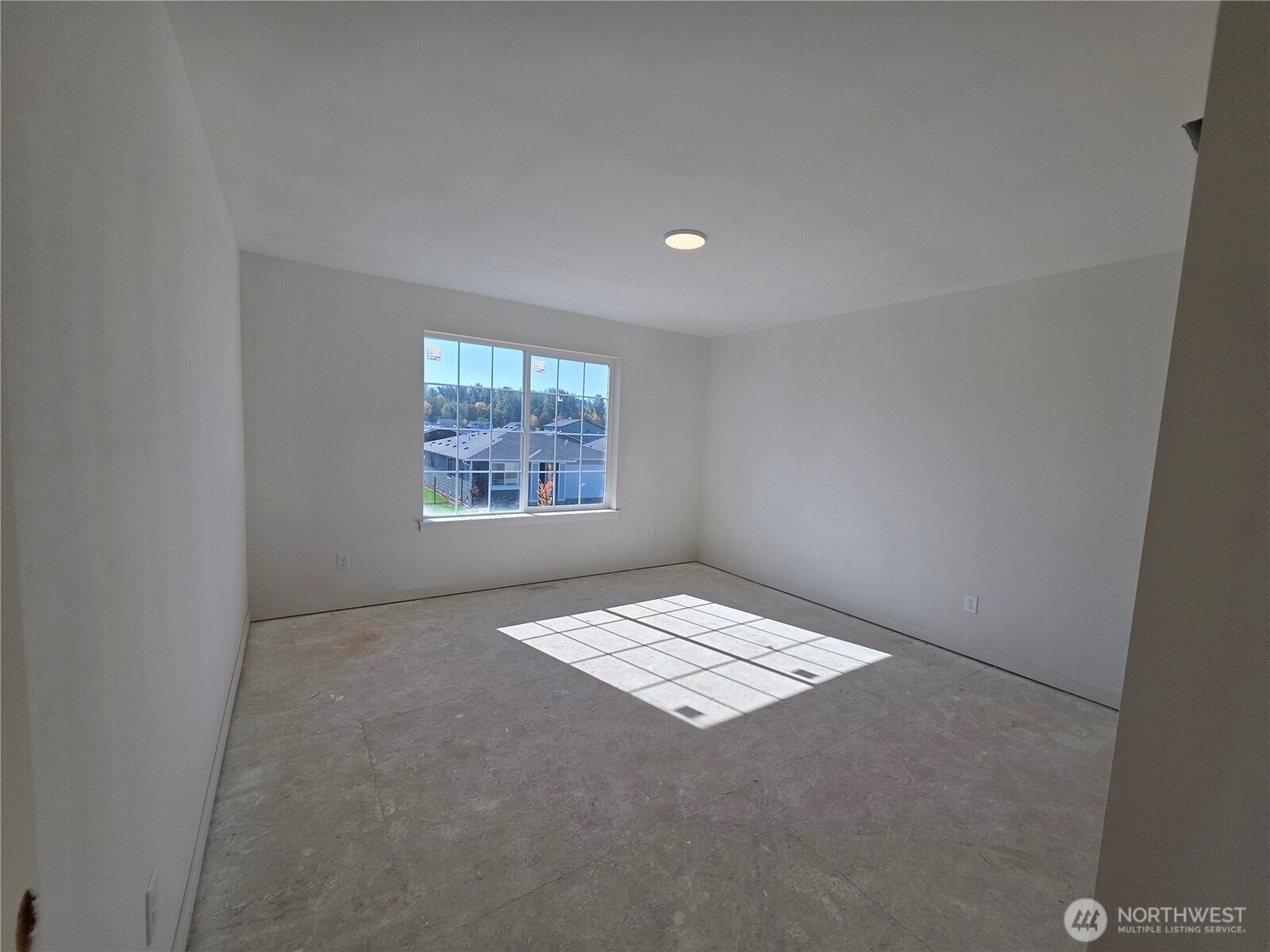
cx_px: 635
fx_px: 477
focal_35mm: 13
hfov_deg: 106.2
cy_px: 476
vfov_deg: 89.9
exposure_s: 1/2000
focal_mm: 2.2
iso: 64
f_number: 1.9
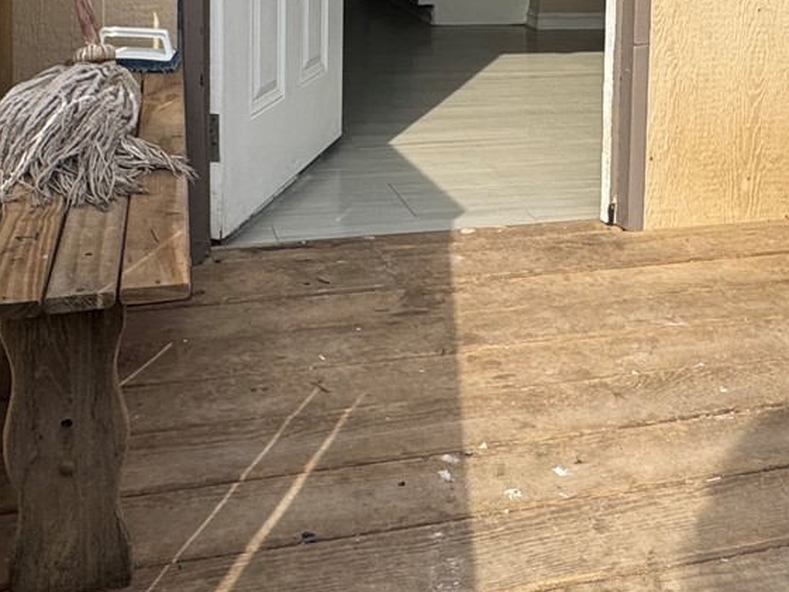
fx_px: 1094
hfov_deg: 39.5
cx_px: 465
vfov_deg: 28.0
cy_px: -32
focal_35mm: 48
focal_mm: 2.22
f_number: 2.2
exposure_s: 1/1078
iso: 50
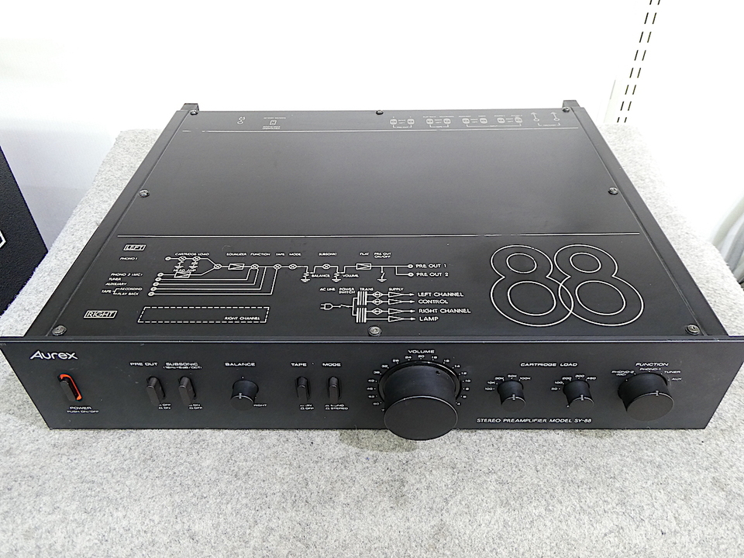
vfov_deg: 53.1
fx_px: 559
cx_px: 372
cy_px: 279
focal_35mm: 26
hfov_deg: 67.3
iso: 200
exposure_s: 1/5
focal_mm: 4.7
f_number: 3.4
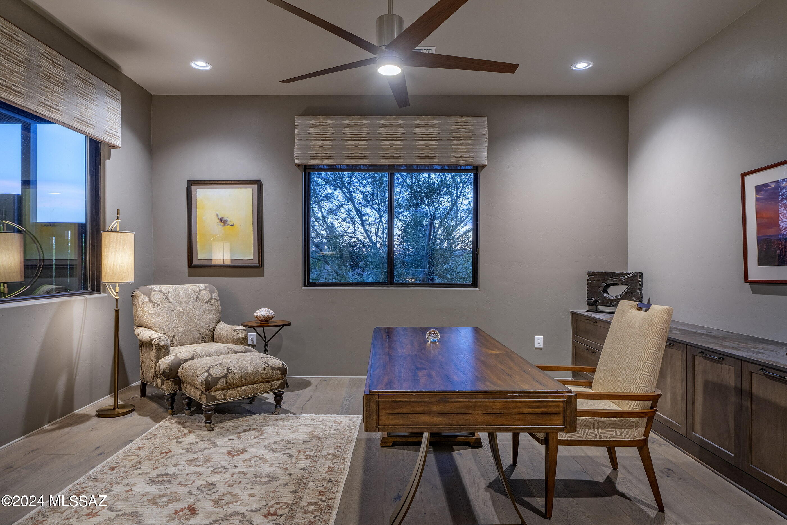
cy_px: 262
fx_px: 415
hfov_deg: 86.9
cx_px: 394
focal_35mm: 19
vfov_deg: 64.5
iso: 200
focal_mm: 19
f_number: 9
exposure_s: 1/4
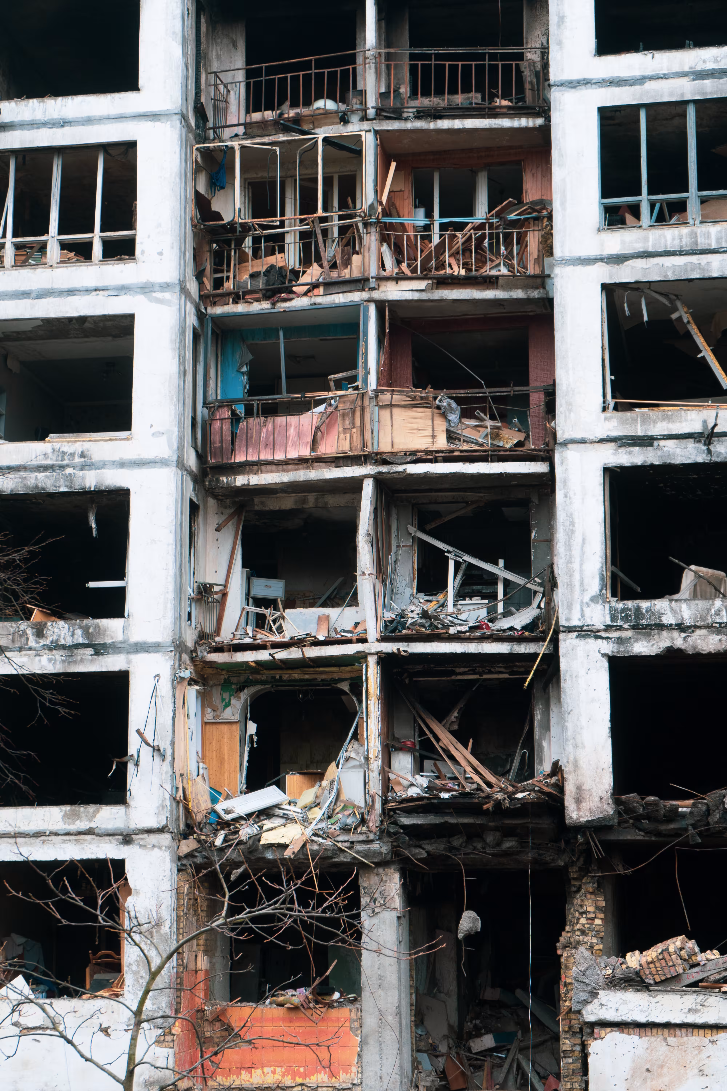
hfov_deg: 19.5
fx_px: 2120
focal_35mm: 70
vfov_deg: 28.8
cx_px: 364
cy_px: 546
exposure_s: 1/80
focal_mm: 70
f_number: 5.6
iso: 640
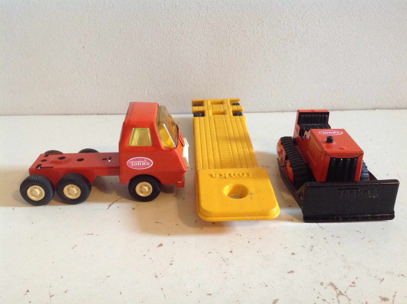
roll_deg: -0.4
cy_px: 152
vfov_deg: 40.6
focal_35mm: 35
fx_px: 411
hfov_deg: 52.7
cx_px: 204
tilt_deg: -23.6
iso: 320
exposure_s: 1/15
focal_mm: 4.28
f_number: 2.4
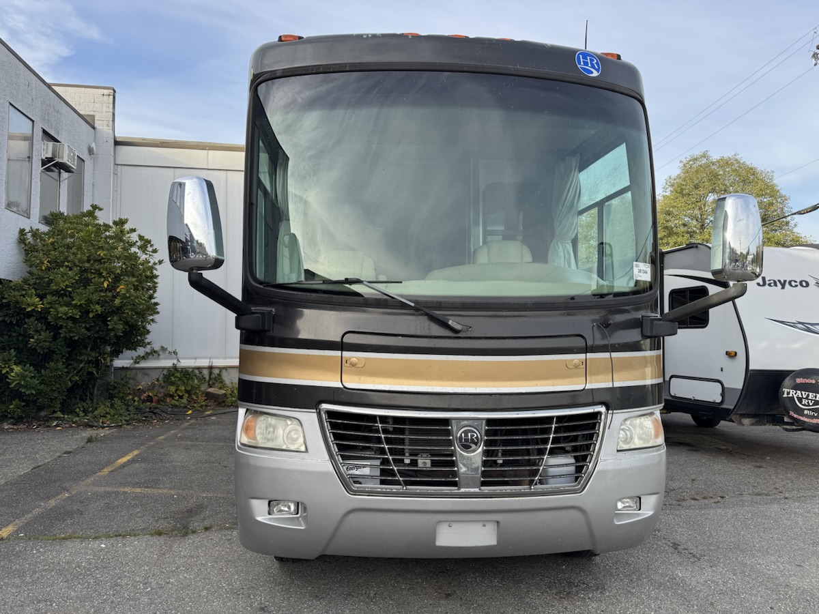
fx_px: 568
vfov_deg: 56.8
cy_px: 307
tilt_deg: +4.1
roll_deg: +0.4
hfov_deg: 71.6
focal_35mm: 24
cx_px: 410
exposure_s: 1/1026
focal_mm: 6.76
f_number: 1.78
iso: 80
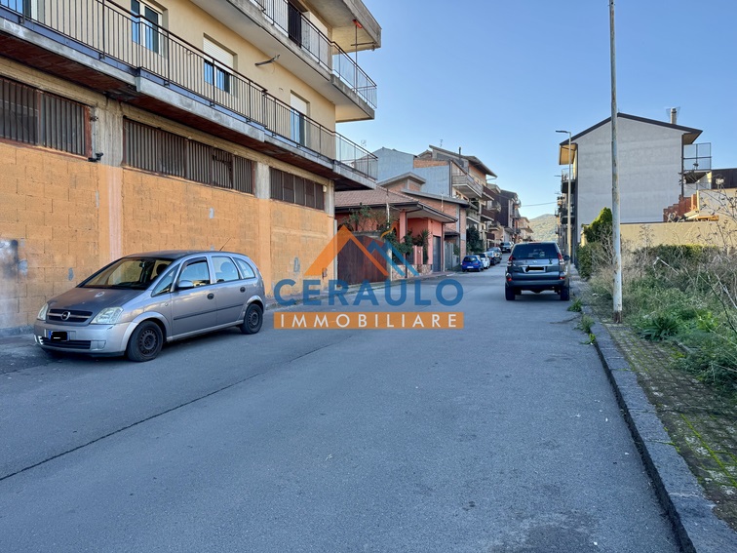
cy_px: 276
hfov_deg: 71.6
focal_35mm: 24
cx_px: 368
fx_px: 511
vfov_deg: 56.8
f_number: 1.78
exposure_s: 1/527
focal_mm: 6.76
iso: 80
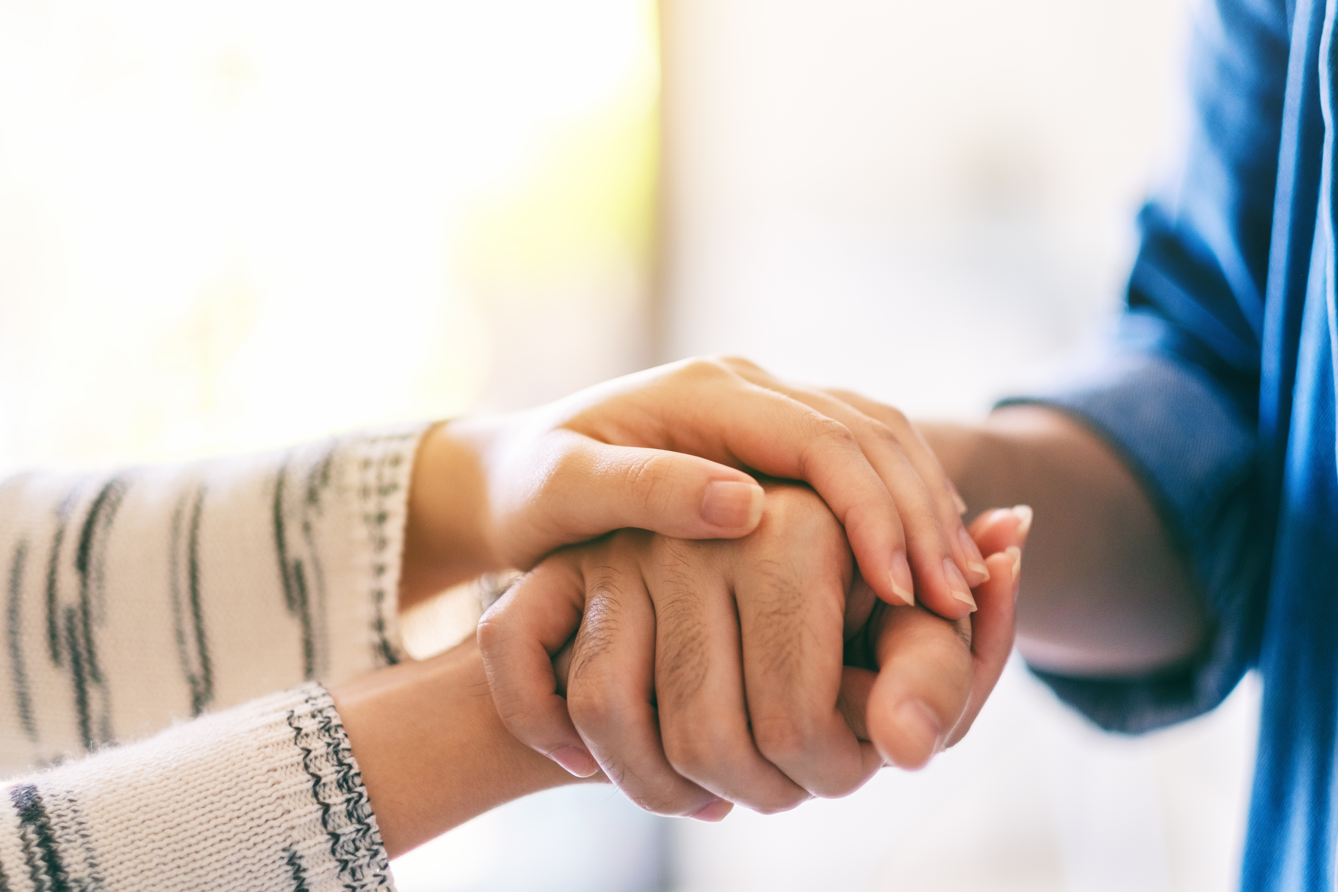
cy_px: 446
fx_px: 3122
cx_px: 669
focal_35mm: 84
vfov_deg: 16.3
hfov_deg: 24.2
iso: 200
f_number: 1.2
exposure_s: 1/350
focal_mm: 56
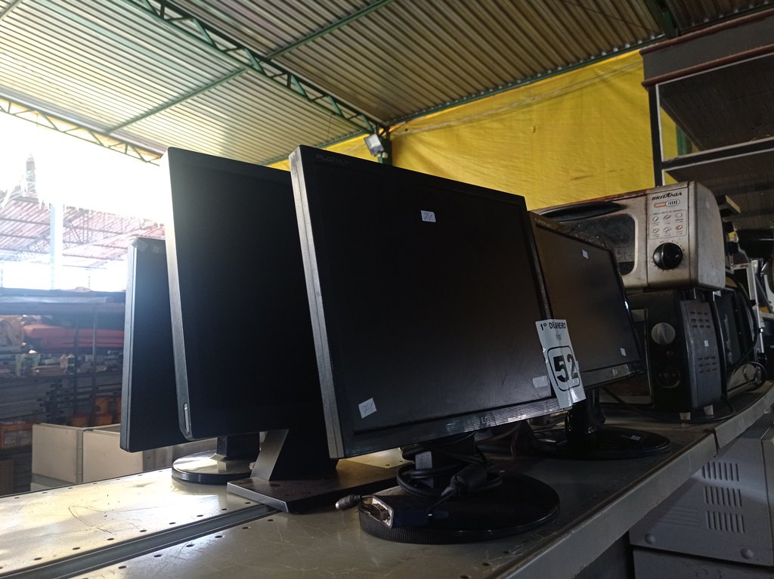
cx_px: 387
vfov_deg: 49.7
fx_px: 625
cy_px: 290
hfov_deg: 63.5
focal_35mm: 28
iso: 252
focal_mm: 4.7
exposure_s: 1/60
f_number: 1.79
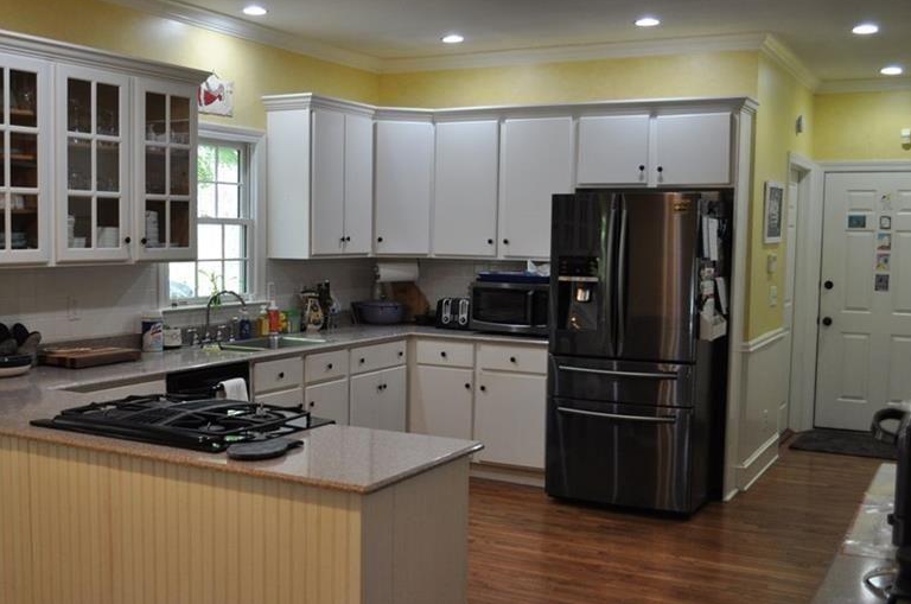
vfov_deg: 33.3
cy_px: 319
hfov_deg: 48.4
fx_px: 1010
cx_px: 397
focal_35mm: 40
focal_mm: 20
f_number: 4
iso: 400
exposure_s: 1/60
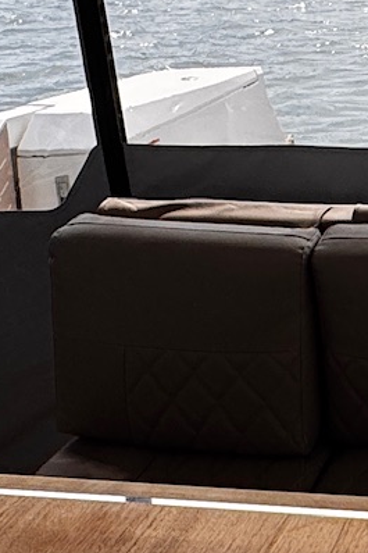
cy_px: 188
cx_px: 580
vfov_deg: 26.9
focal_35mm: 75
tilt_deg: -15.3
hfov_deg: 16.3
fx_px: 1151
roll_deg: +0.6
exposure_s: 1/2208
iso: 50
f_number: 2.2
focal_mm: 2.22
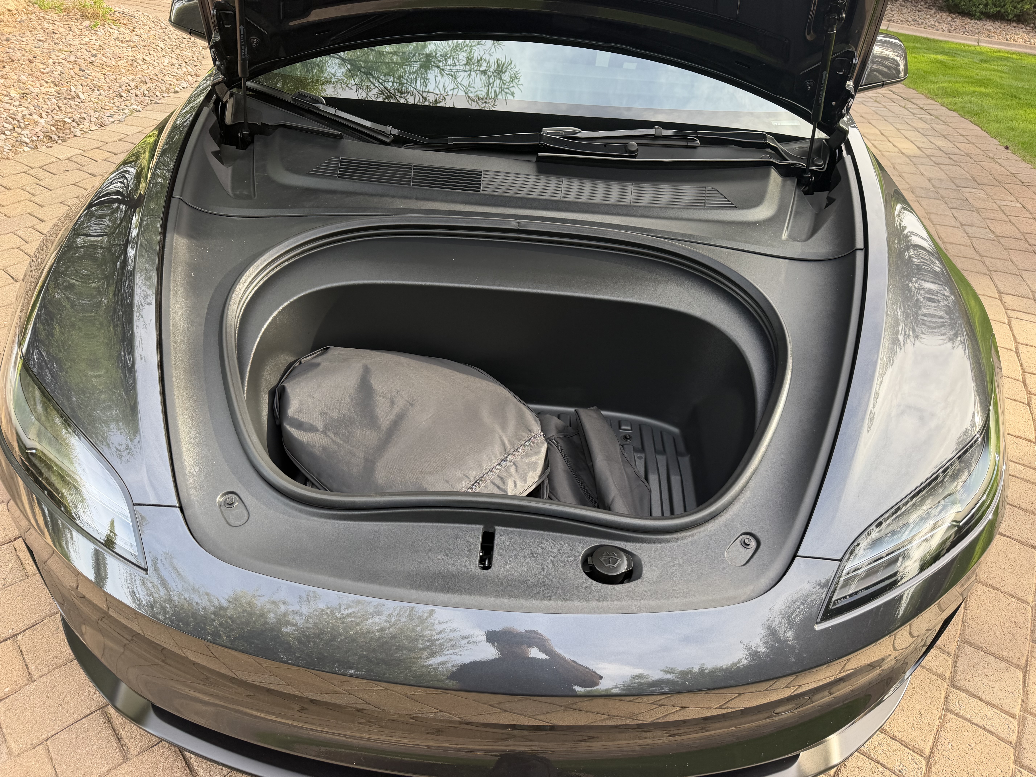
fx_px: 718
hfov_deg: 71.6
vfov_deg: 56.8
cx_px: 518
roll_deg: -3.7
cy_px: 388
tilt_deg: -37.3
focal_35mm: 24
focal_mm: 6.76
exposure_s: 1/263
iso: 80
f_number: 1.78
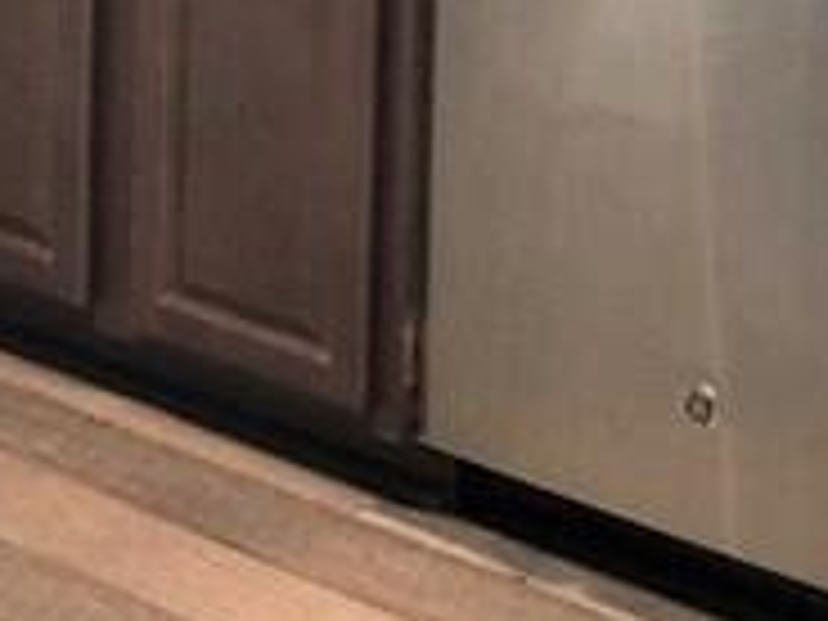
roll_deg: +0.1
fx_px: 3851
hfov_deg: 11.5
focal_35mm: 161
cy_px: -472
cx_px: -626
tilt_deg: -8.4
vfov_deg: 8.9
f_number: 2.2
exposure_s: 1/30
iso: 40
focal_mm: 4.15
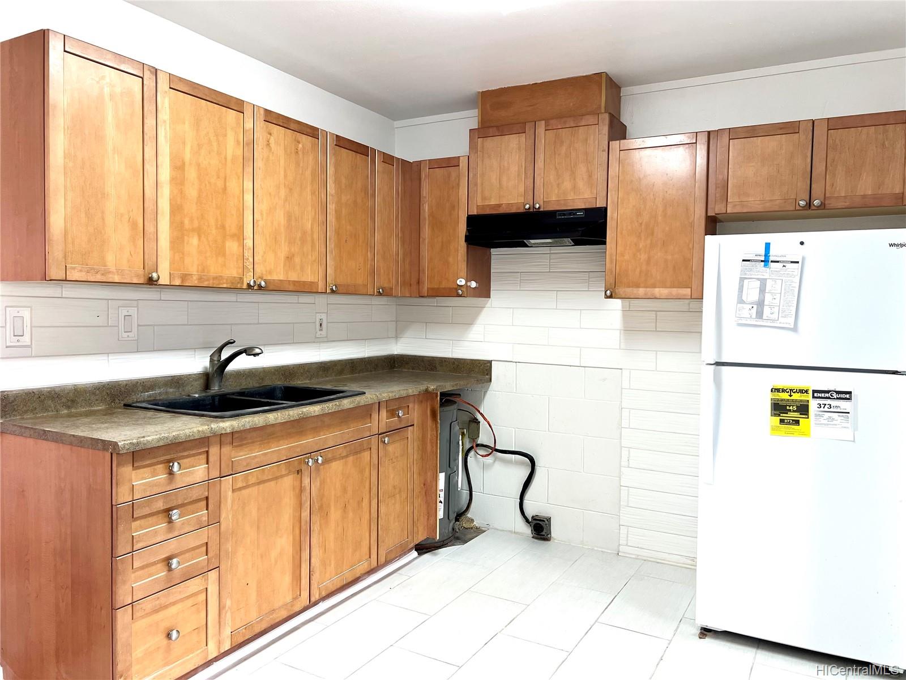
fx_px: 680
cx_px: 453
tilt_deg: -2.2
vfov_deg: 53.1
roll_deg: -0.8
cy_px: 340
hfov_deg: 67.3
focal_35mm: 26
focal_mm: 5.7
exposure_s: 1/120
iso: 100
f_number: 1.5
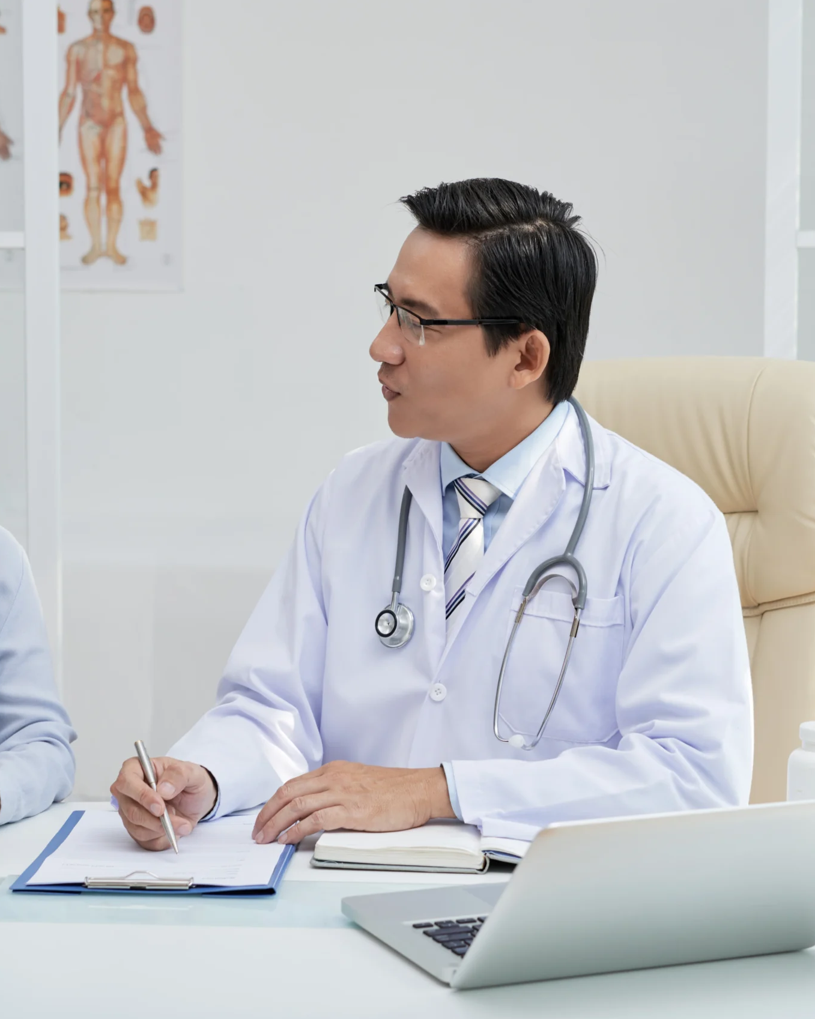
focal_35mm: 85
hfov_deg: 18.1
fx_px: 2564
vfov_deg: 22.5
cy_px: 511
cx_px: 378
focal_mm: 60
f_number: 5.6
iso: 200
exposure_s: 1/250
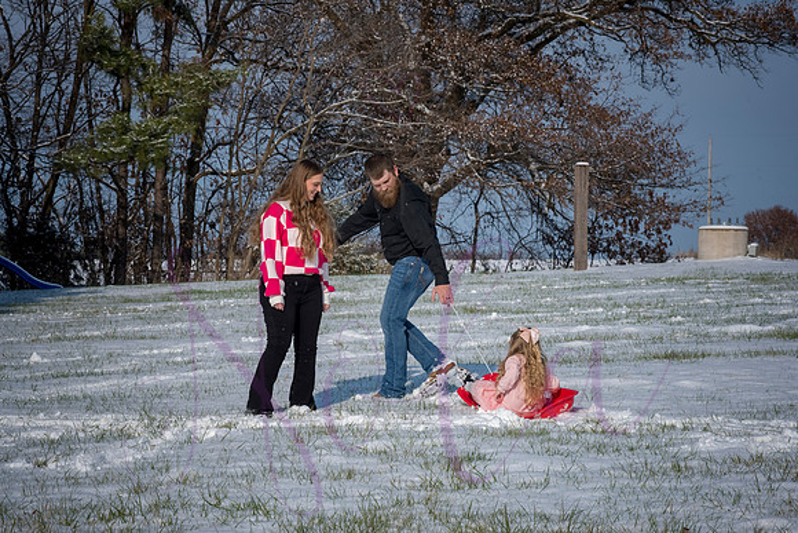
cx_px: 399
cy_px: 266
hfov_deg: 17.1
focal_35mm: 120
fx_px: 2660
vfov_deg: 11.4
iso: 640
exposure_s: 1/1000
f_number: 16
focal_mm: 120
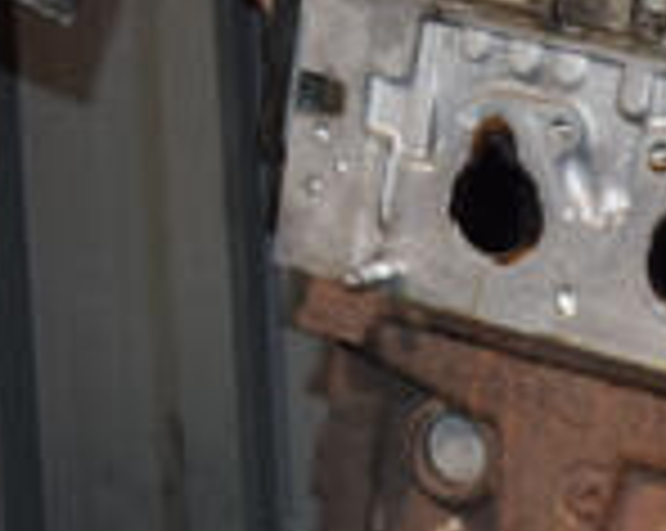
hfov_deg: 13.1
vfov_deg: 10.6
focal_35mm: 143
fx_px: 2813
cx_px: 814
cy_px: 603
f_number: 5
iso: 800
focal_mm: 25
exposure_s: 1/60
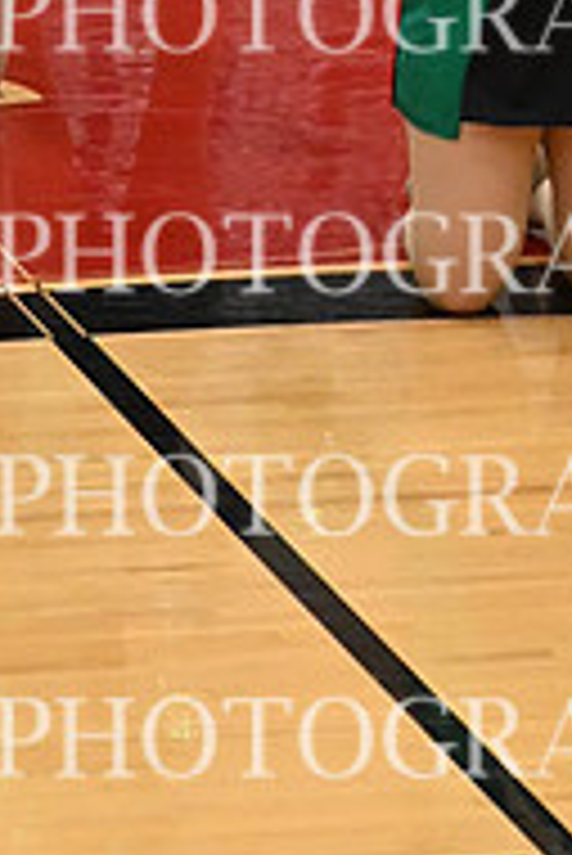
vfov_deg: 3.9
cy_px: -351
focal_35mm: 530
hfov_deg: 2.6
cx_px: -38
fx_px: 12608
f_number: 4
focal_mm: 116
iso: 8000
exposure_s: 1/400
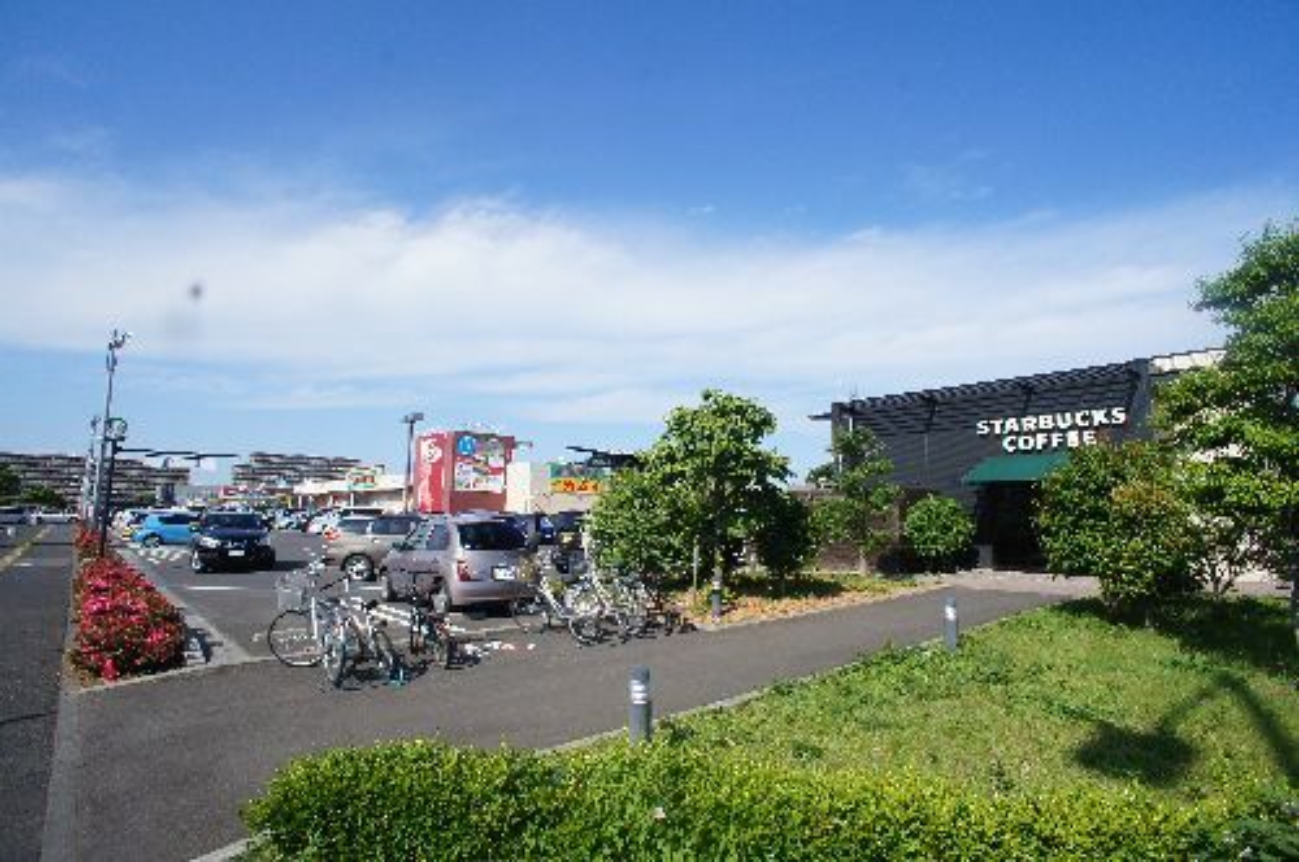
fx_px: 865
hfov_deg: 73.8
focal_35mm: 24
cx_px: 650
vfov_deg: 53.0
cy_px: 431
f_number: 13
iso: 200
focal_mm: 16
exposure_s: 1/250
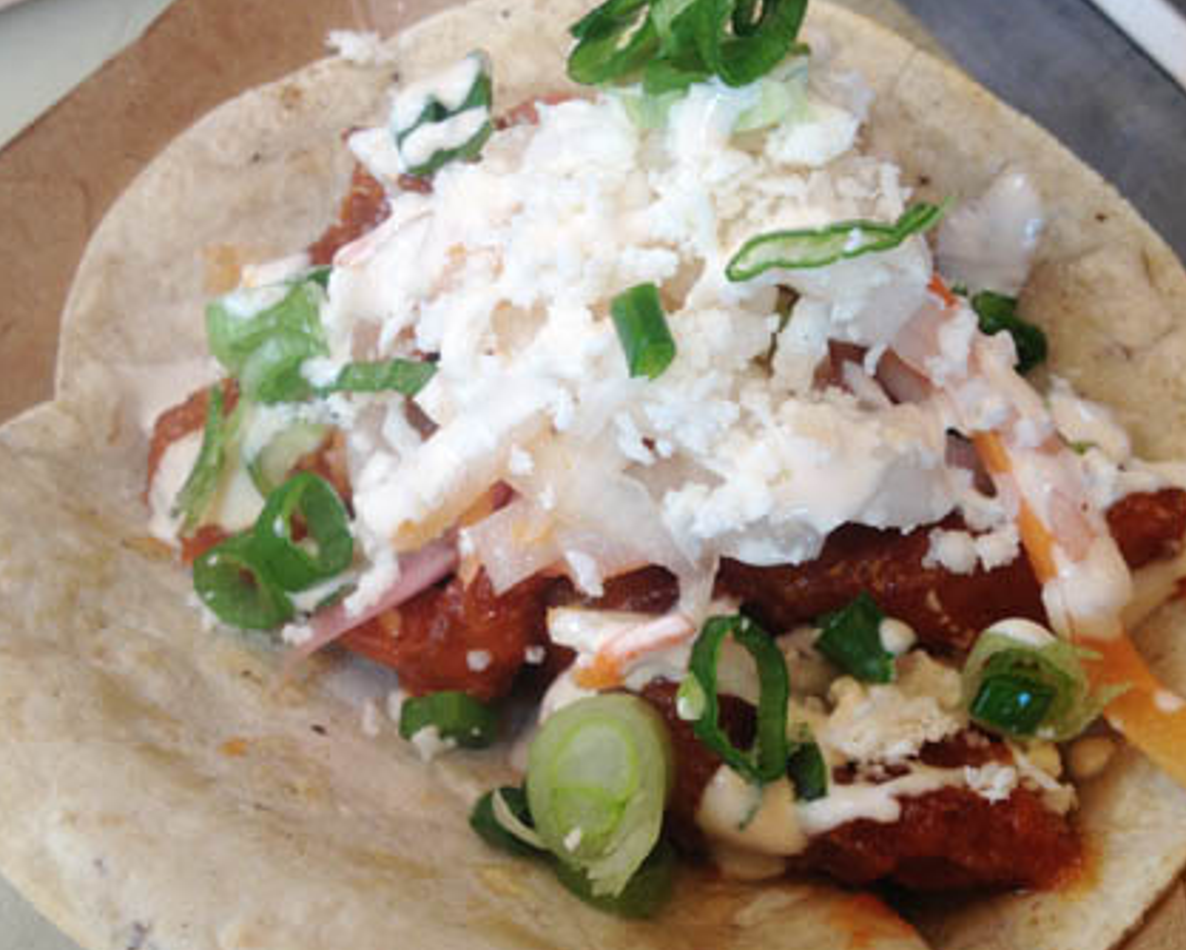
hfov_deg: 42.9
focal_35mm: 43
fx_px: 1510
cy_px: 484
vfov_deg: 34.9
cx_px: 599
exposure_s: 1/30
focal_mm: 4.28
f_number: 2.4
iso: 50
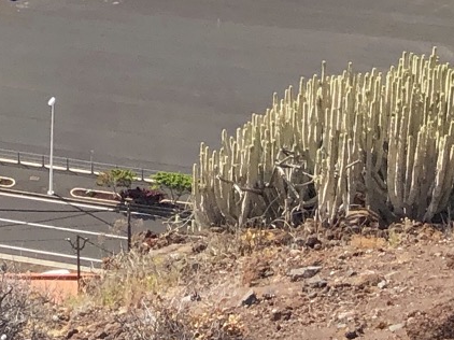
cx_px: -58
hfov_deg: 14.2
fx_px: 1783
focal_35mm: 136
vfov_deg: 9.8
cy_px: -431
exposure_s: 1/2088
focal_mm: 4
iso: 20
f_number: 1.8
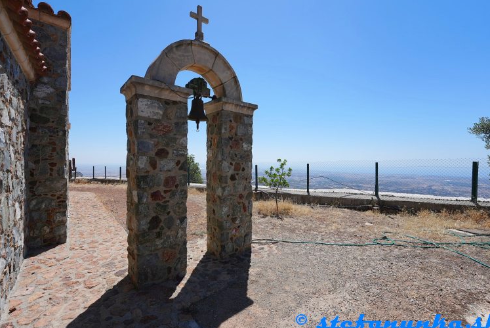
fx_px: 204
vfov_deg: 77.4
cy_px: 160
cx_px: 239
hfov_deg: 100.3
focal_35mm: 15
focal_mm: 14
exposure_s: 1/1600
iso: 100
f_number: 4
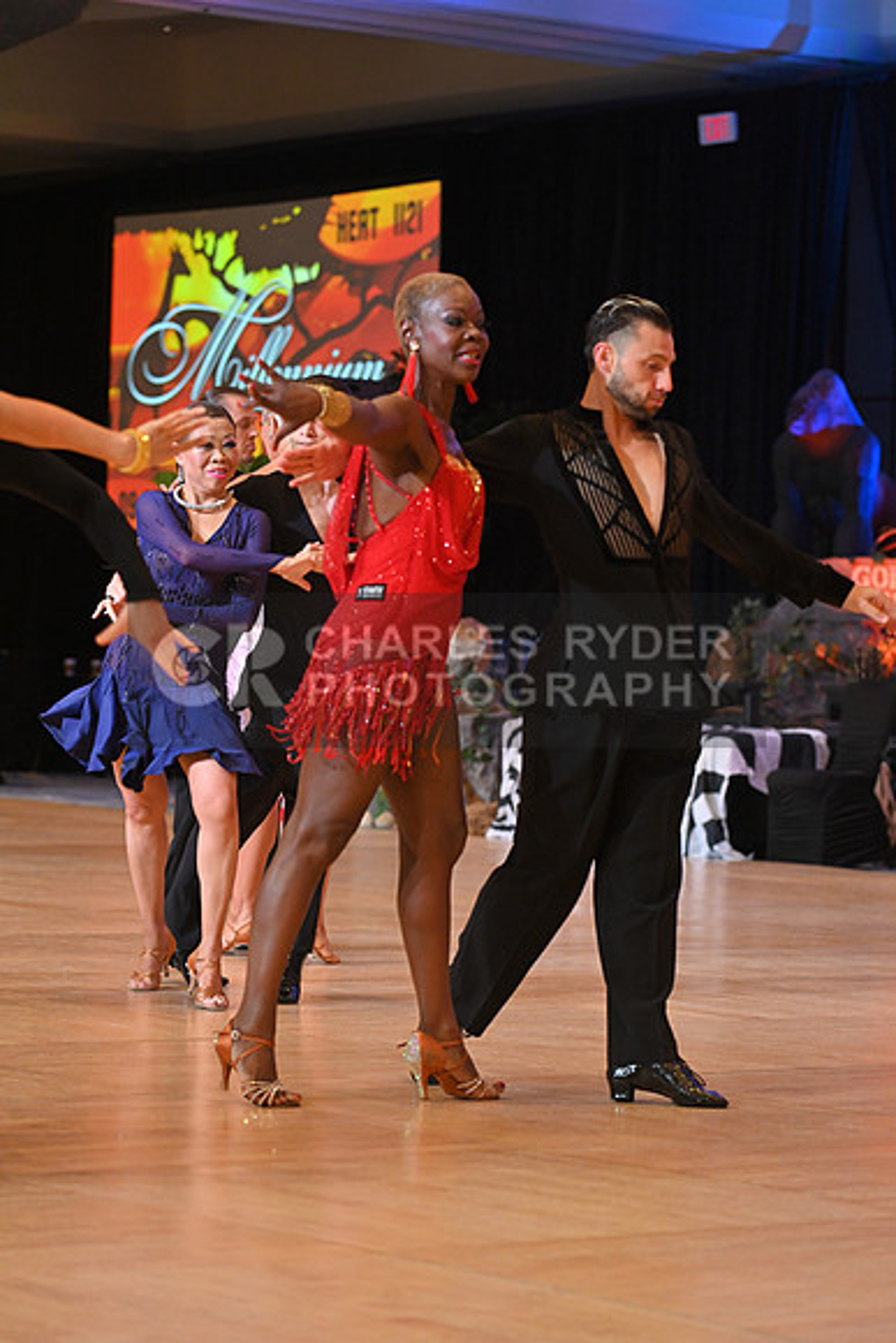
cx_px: 448
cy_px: 672
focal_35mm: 120
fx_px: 4477
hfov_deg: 11.4
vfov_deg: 17.1
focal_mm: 120
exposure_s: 1/250
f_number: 5
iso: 2000
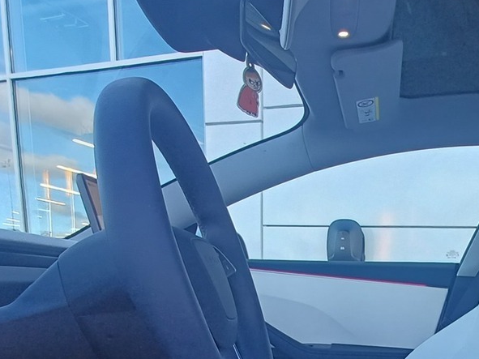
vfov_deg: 32.0
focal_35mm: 39
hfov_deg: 45.0
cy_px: 404
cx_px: 396
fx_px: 540
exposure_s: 1/100
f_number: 2.2
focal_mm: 1.64
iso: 40
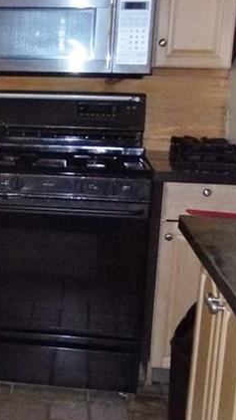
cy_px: 216
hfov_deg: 17.2
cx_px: -71
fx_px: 735
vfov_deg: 31.9
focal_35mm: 66
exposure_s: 1/30
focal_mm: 4.5
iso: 1000
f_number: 3.5
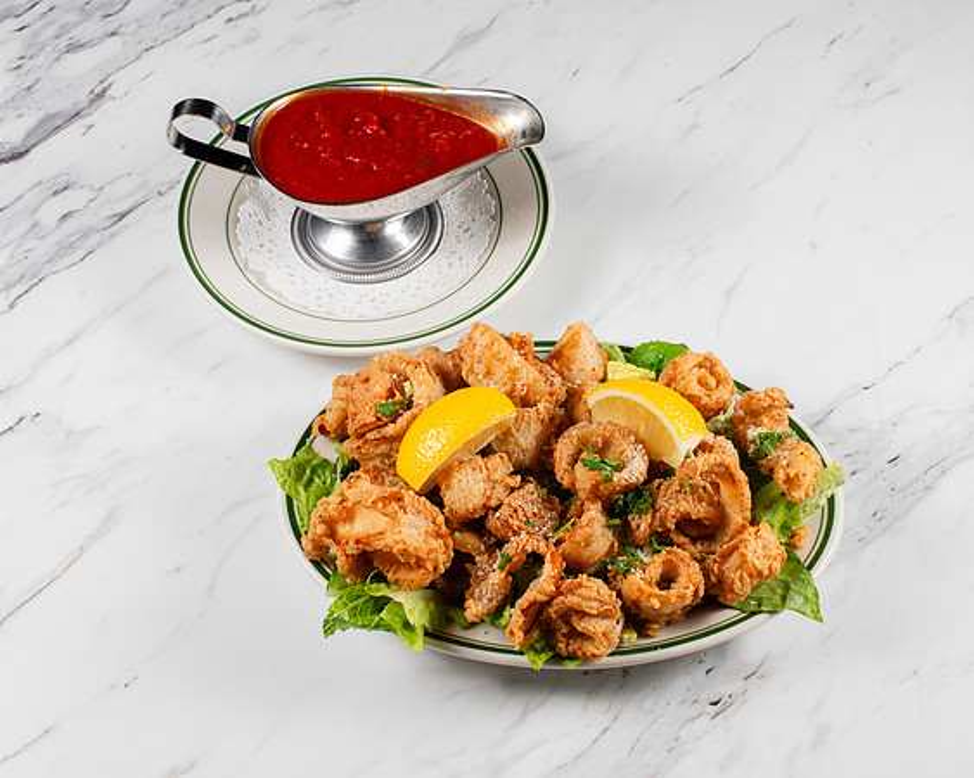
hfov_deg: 31.2
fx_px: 1746
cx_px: 510
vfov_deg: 25.1
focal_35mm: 61
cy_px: 396
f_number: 11
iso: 200
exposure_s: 1/250
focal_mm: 50
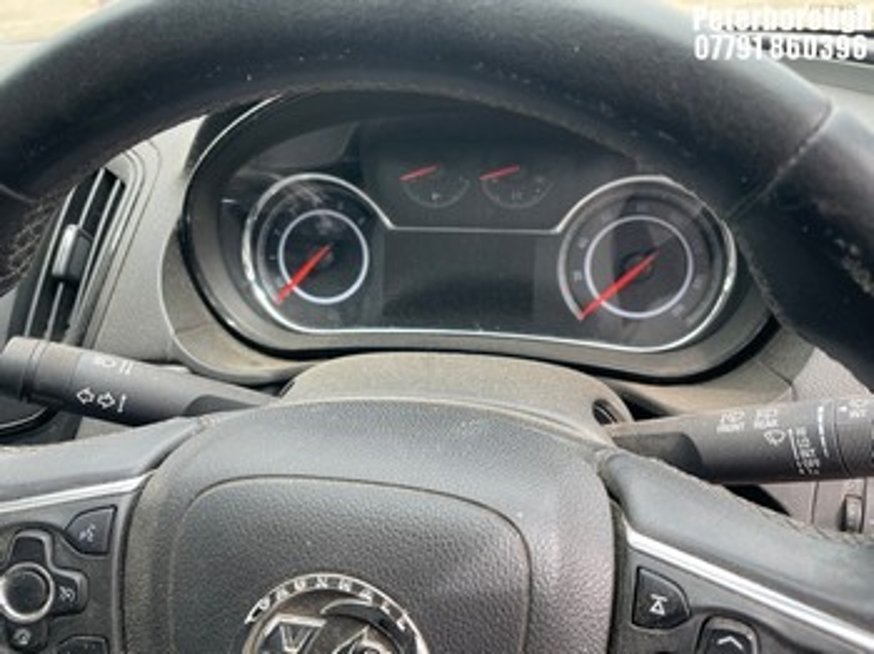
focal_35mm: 26
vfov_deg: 53.0
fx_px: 656
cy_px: 327
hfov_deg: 67.3
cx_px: 437
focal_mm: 4.2
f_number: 1.6
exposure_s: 1/136
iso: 32
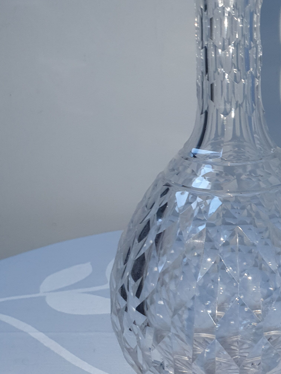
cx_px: 248
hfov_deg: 27.1
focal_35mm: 52
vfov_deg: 36.4
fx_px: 563
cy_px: 256
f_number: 2.4
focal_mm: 4.32
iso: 125
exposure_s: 1/25
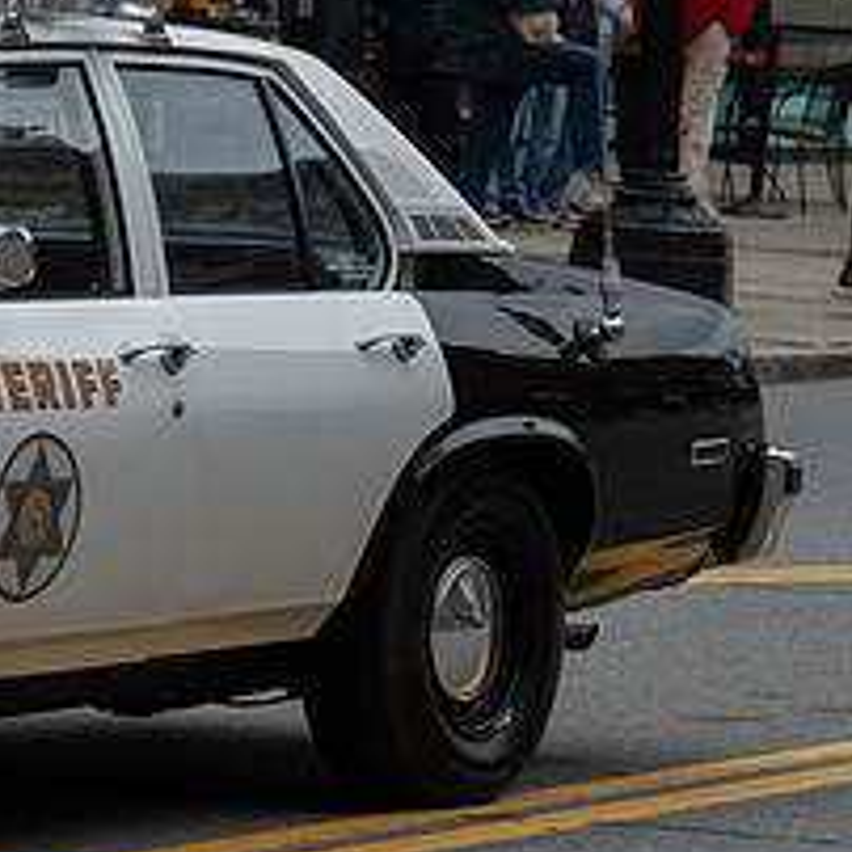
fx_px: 7825
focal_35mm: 281
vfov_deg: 6.2
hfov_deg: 6.2
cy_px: 376
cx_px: -286
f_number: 8
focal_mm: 83
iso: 1000
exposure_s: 1/500
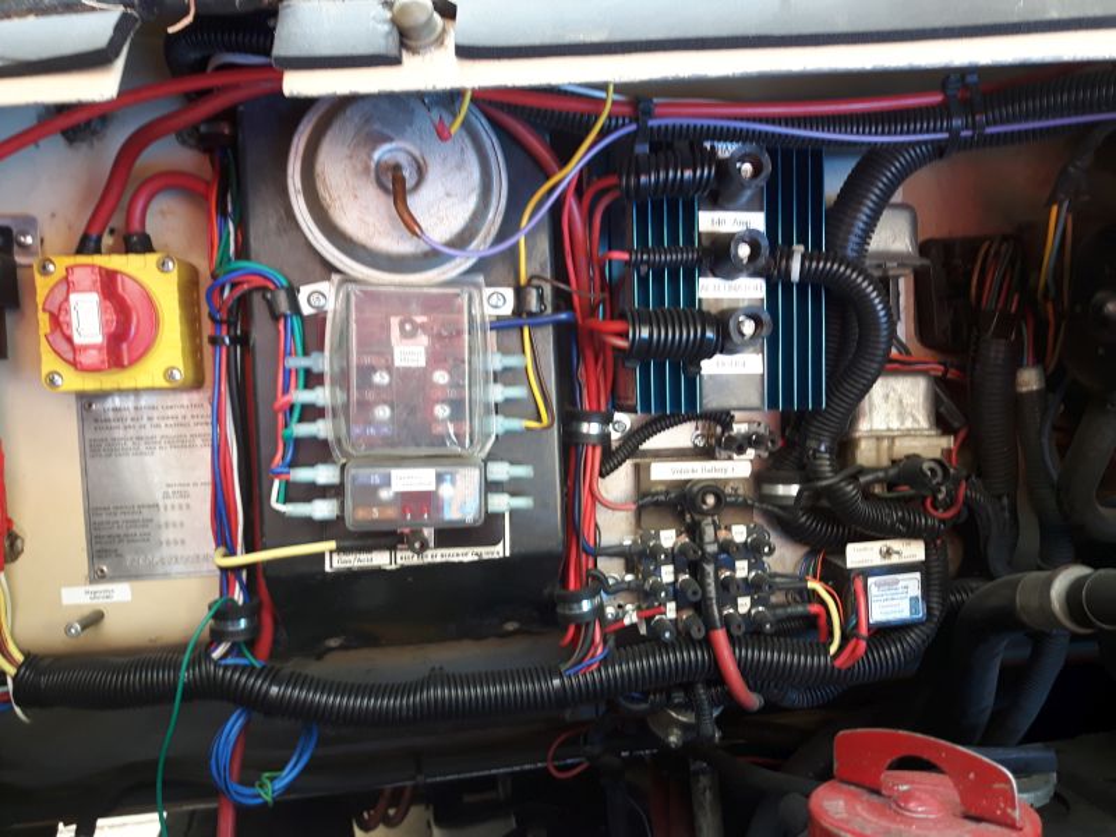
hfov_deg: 58.4
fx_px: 999
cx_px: 558
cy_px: 418
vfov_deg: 45.4
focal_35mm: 31
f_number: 1.9
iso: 50
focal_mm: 3.7
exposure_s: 1/33
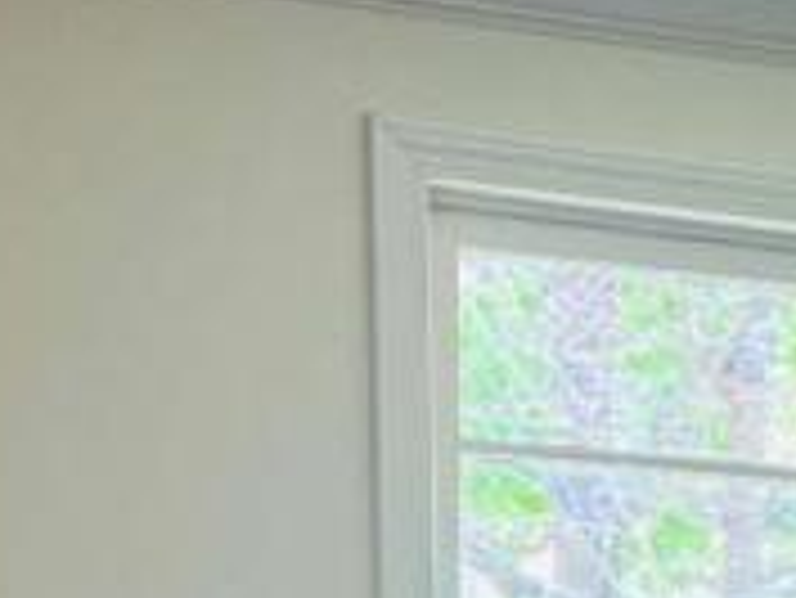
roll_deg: -0.5
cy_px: 1205
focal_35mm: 176
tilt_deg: -3.7
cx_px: 1844
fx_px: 4050
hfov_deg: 10.0
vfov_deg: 8.0
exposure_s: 1/120
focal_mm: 5.1
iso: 100
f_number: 1.6
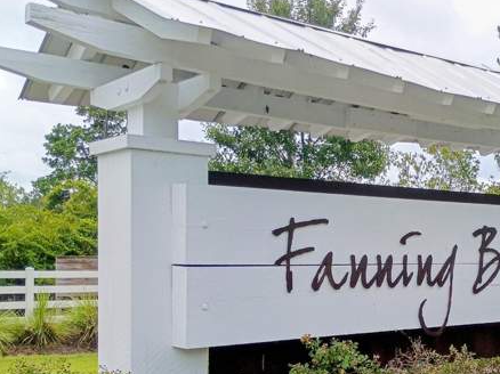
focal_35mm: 53
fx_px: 765
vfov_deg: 27.1
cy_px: 283
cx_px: 400
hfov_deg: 35.1
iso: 100
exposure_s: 1/1070
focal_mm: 4.27
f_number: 1.8
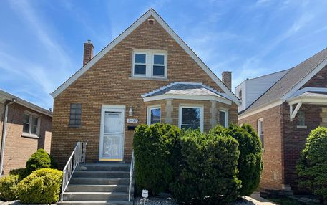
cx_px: 169
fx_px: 259
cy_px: 123
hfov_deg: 64.6
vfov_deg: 43.0
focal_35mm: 29
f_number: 1.6
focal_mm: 5.1
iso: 32
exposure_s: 1/2786
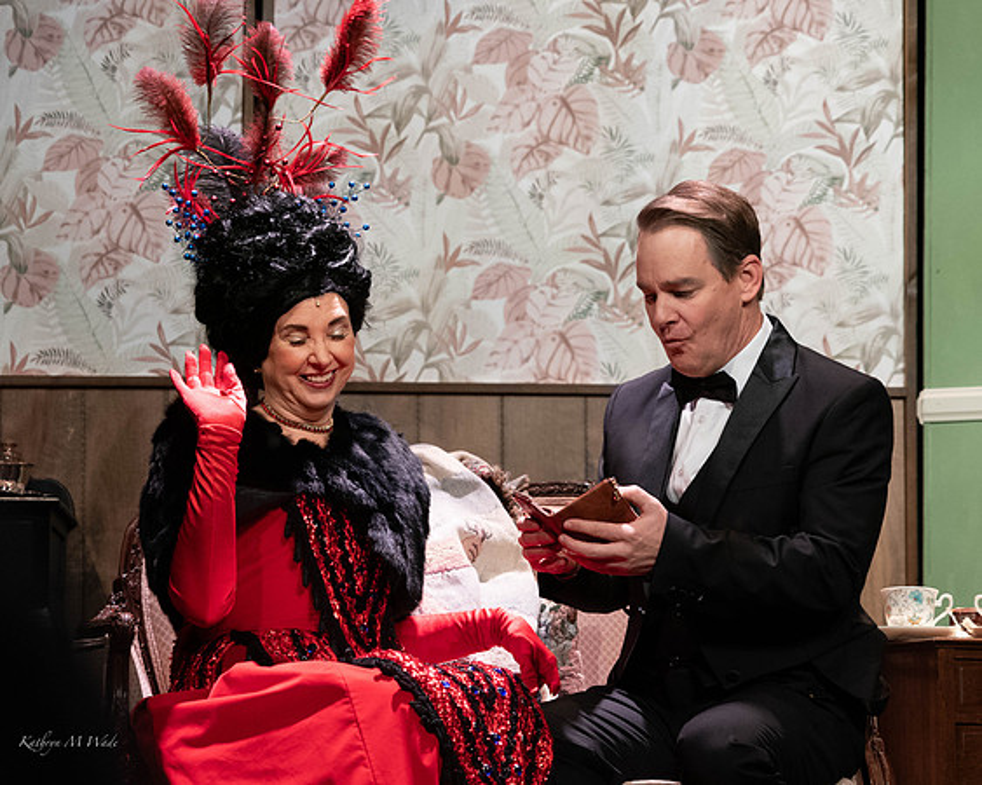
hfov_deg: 14.4
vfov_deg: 11.5
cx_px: 441
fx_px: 3890
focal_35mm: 134
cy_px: 393
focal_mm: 117
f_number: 6.3
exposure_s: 1/200
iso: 4000
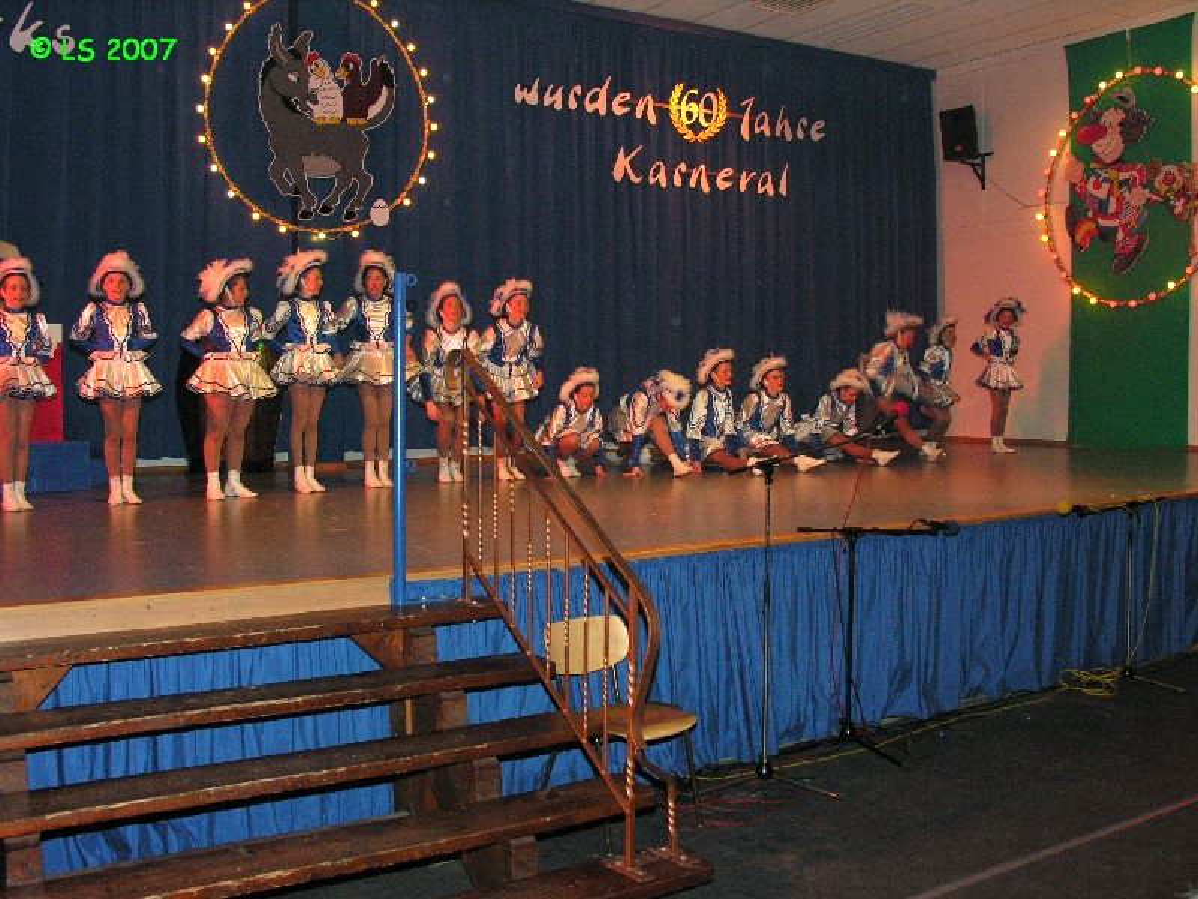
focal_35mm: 35
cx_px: 599
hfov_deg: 52.6
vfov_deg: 40.7
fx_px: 1211
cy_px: 450
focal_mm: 8.9
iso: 200
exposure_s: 1/60.1
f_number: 4
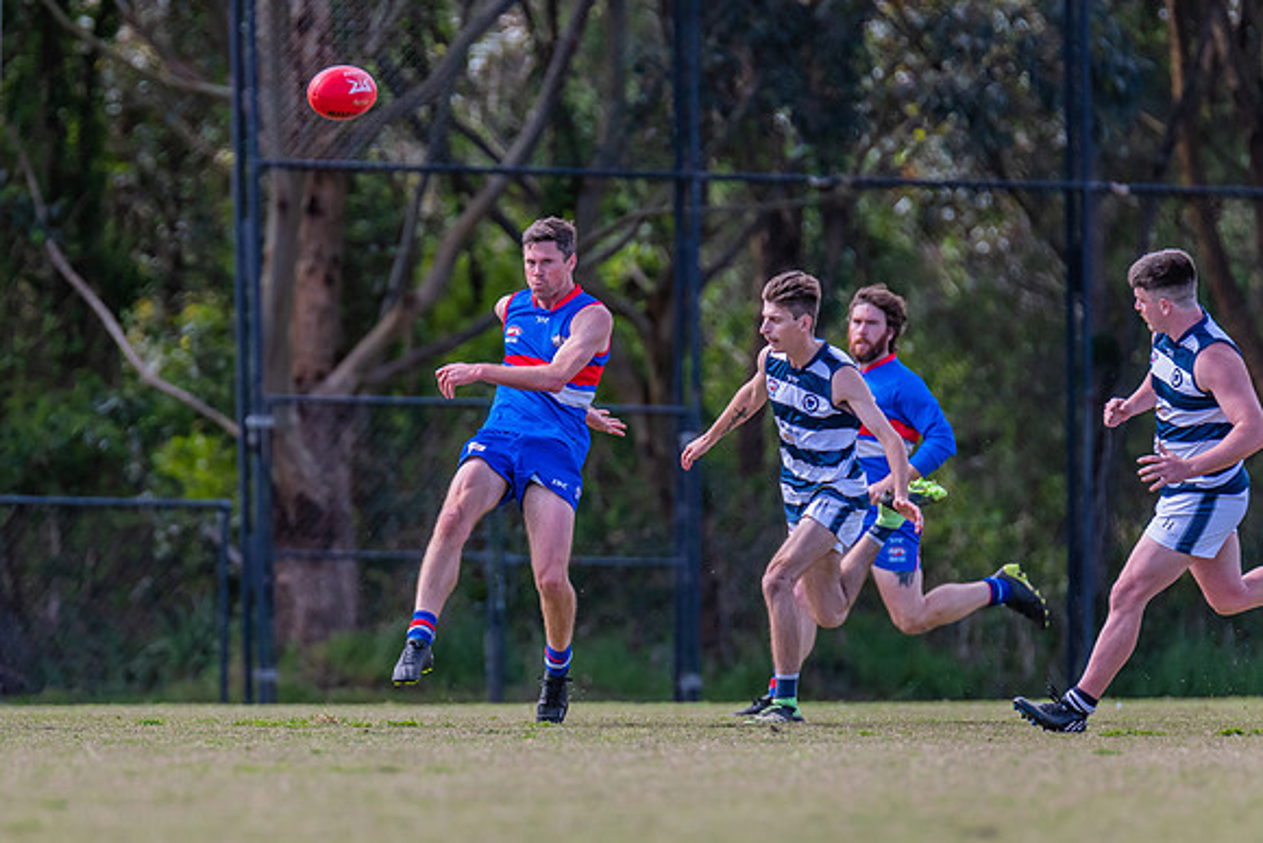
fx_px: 18052
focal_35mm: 514
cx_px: 495
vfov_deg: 2.7
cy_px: 471
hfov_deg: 4.0
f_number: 4.5
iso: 800
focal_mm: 420
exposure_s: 1/2000
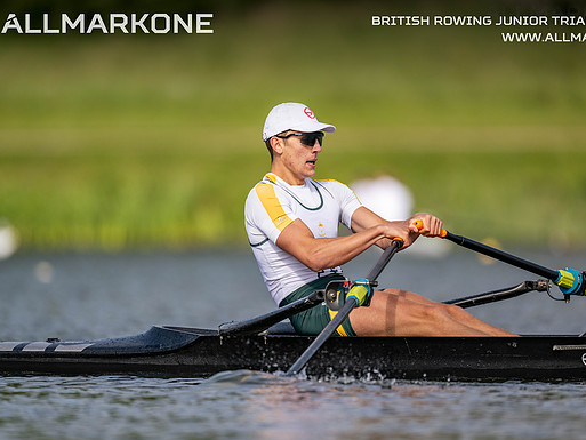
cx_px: 322
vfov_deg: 2.3
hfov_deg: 3.0
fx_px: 11040
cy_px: 220
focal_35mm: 652
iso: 280
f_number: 4
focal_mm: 600
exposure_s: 1/2500
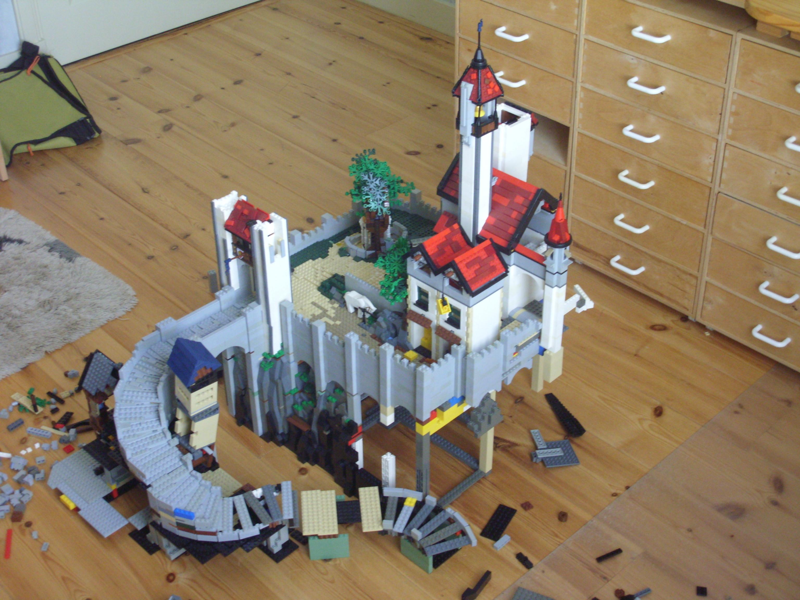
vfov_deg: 21.3
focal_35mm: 69
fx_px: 1595
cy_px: 300
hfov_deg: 28.2
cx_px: 400
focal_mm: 11.4
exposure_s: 1/14
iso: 200
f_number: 3.2
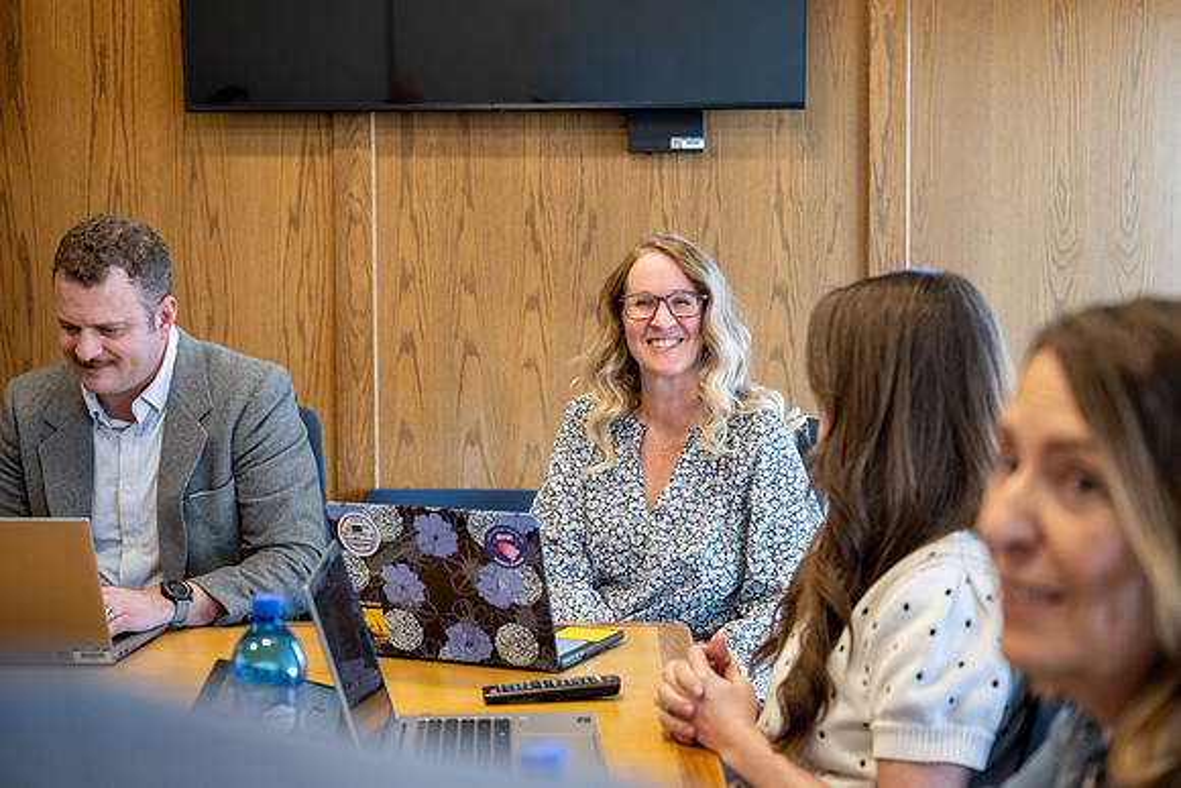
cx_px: 663
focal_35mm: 48
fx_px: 1584
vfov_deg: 27.9
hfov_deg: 40.8
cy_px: 369
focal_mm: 43
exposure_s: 1/320
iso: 1600
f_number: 3.2
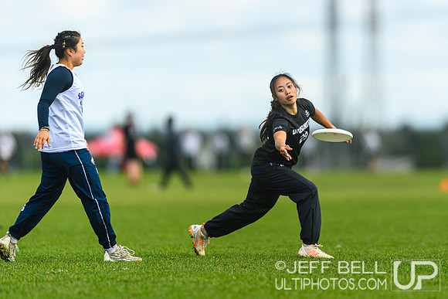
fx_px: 6270
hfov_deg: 4.1
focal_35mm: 504
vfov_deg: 2.7
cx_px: 282
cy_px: 127
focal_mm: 400
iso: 100
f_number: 3.2
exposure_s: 1/1000
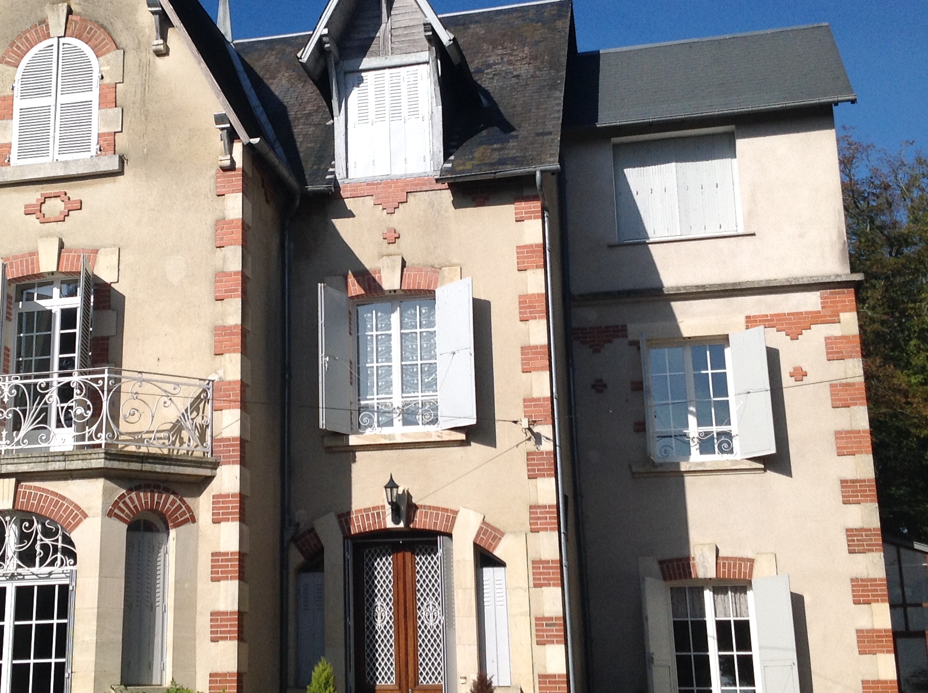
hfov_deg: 33.6
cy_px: 328
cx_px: 322
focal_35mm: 57
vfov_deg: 25.6
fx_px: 1526
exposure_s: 1/3030
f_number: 2.4
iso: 50
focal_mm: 4.28
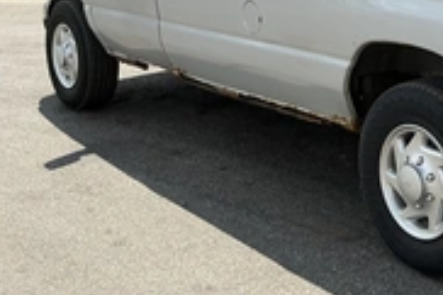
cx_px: 472
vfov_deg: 20.0
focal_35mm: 64
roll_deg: +0.5
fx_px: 787
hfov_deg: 28.8
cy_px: -49
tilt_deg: -0.1
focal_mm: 3
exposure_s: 1/2058
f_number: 1.8
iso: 25
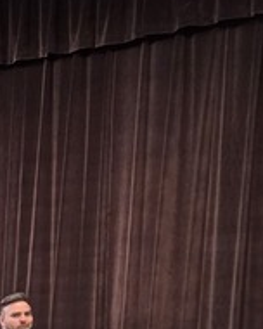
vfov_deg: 14.9
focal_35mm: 121
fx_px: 1177
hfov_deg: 10.2
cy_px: 474
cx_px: -460
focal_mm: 5.4
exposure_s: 1/120
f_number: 1.8
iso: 320
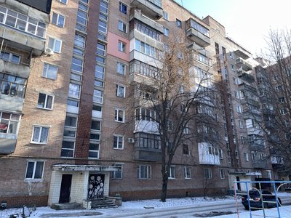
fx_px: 219
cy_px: 109
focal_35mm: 26
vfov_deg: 53.1
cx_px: 146
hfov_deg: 67.3
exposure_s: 1/790
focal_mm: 4.2
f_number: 1.6
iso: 32
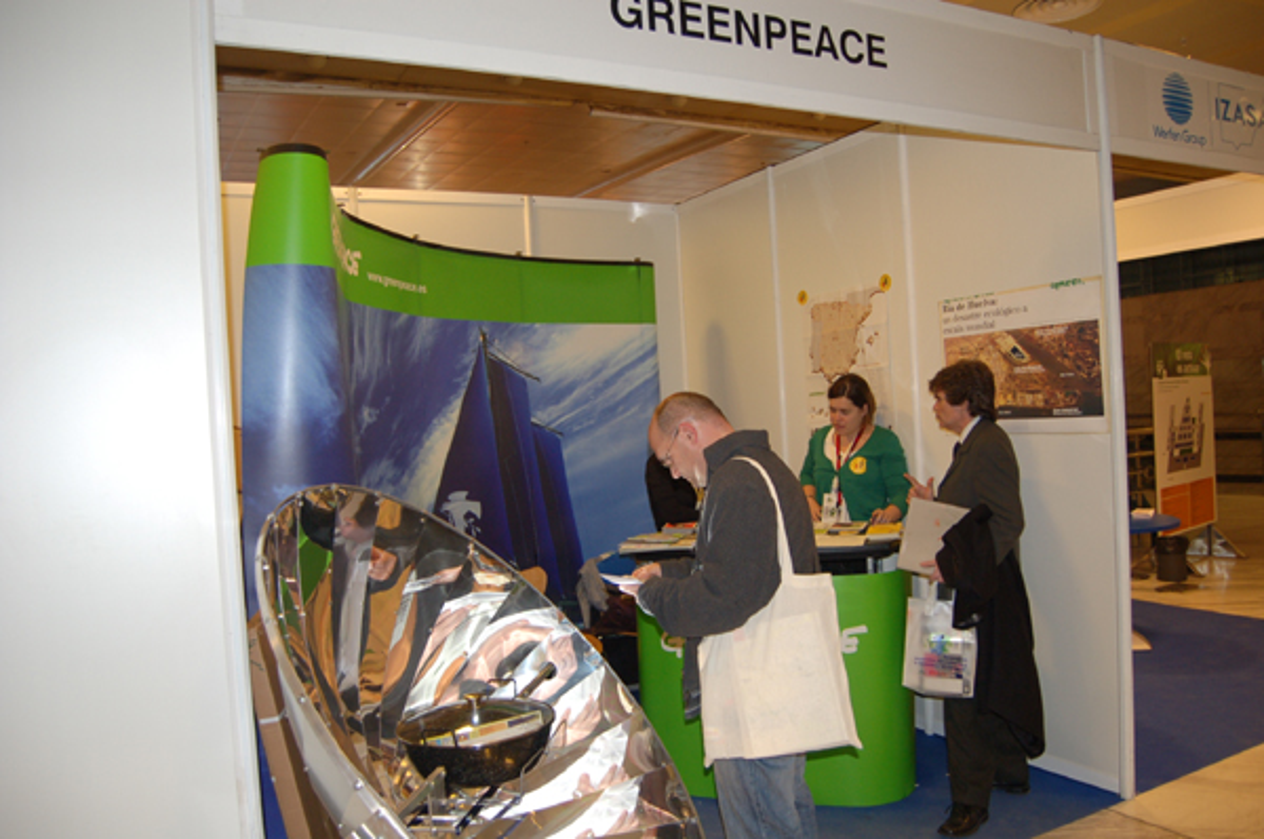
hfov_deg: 67.5
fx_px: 946
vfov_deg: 47.8
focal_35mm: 27
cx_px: 632
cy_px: 420
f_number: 3.5
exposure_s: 1/60
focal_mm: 18
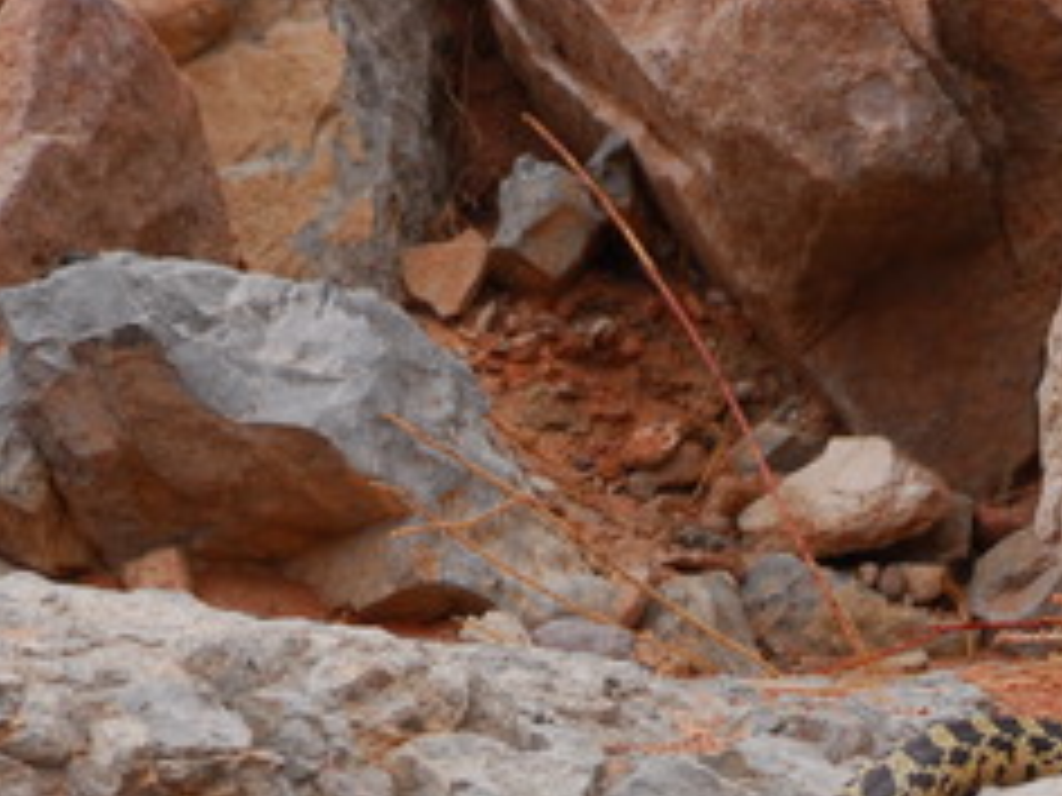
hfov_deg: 5.1
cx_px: 572
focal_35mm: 392
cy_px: 1185
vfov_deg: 3.8
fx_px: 12026
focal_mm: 80
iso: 160
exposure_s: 1/250
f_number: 7.1
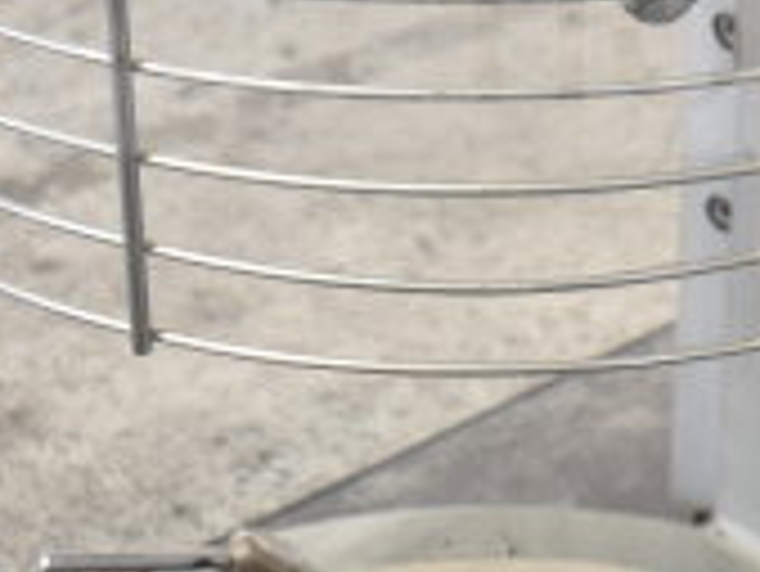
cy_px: -205
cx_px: 522
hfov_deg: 15.7
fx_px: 2746
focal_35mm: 125
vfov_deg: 11.5
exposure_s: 1/40
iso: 400
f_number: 4
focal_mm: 24
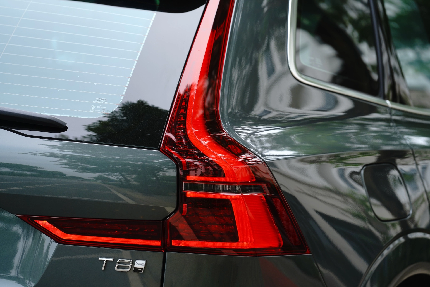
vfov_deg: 7.3
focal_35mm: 188
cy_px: 144
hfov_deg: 10.9
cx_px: 215
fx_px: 2245
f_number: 4.5
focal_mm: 188
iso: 250
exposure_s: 1/400
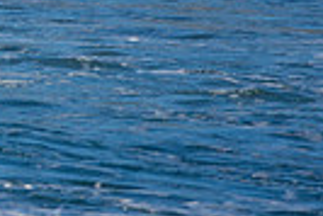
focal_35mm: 3259
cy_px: -203
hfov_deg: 0.6
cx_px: -362
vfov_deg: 0.4
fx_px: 29272
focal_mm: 500
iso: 180
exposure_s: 1/800
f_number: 5.6
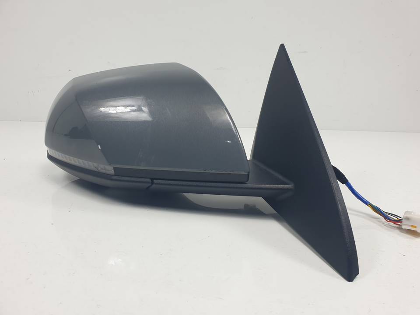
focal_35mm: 26
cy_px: 158
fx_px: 315
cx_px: 210
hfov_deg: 67.3
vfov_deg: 53.1
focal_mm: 4.3
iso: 50
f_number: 2.4
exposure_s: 1/206
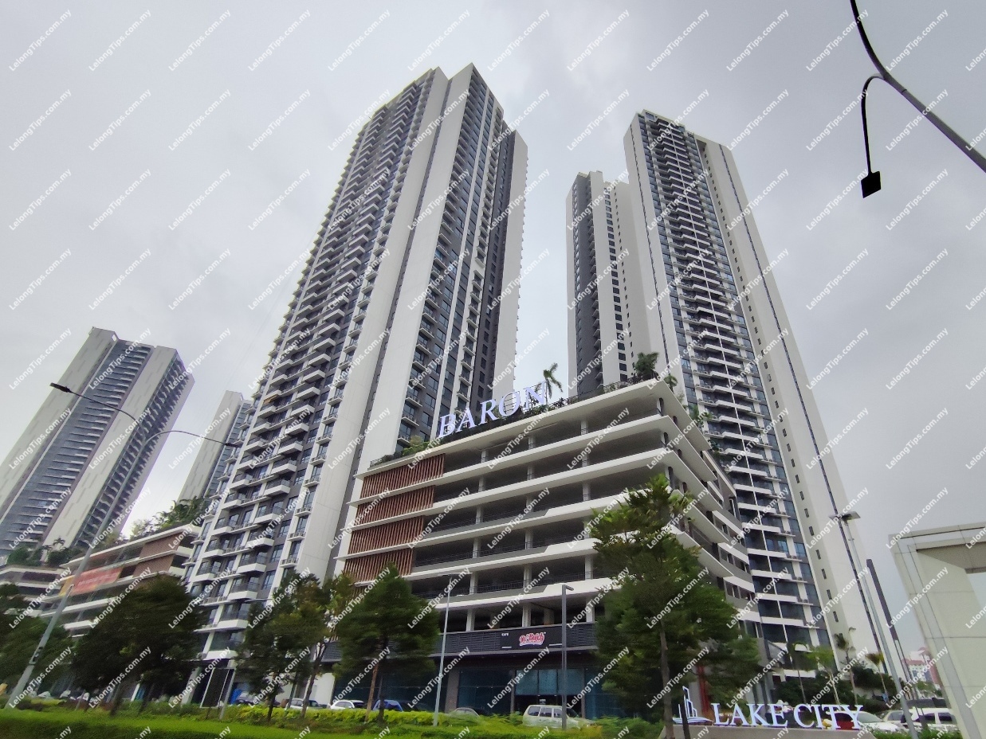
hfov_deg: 94.5
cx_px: 493
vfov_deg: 78.1
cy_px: 370
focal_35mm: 16
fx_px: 456
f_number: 2.2
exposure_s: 1/1697
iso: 50
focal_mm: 1.65
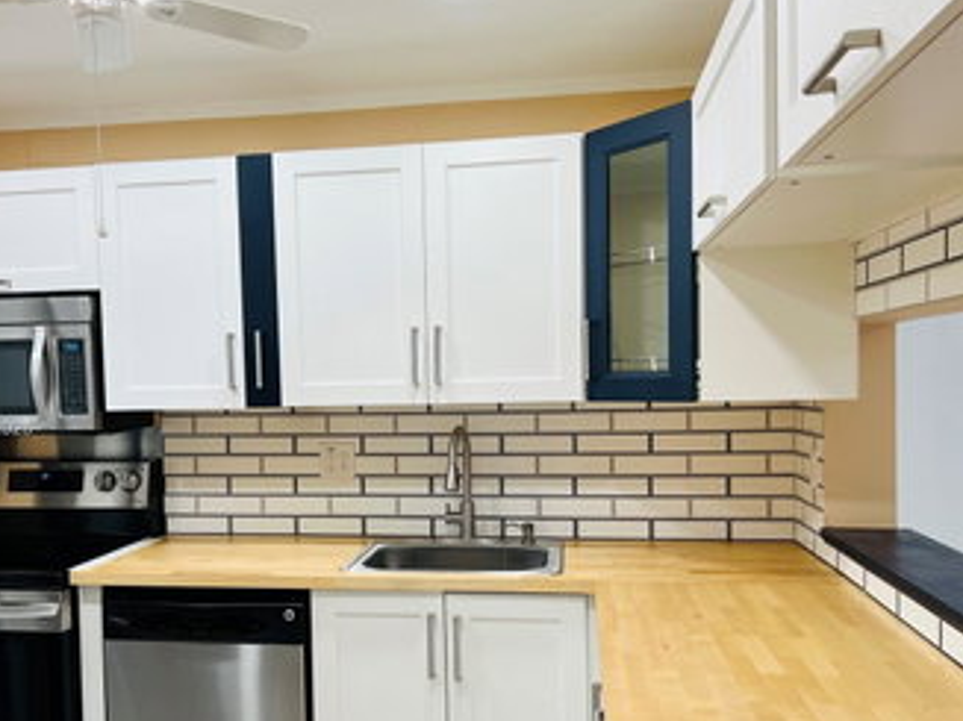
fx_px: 946
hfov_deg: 53.8
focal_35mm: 34
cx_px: 417
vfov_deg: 41.6
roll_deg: +1.8
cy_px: 430
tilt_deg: -4.2
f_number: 1.5
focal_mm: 5.7
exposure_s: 1/120
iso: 64
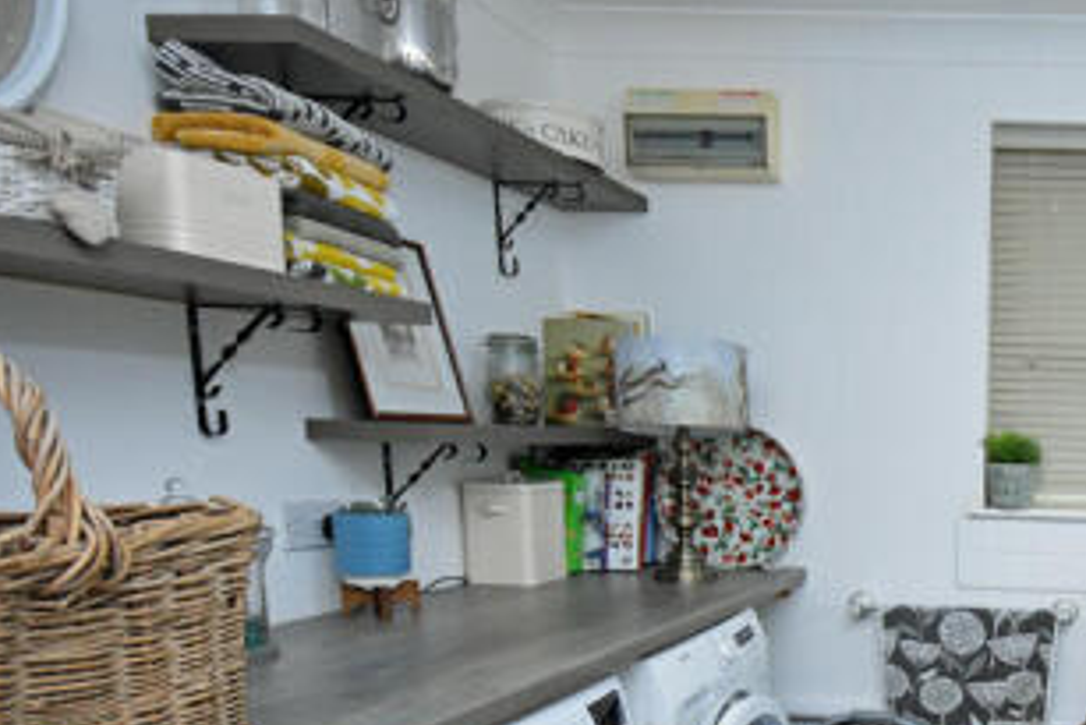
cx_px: 1056
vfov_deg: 39.4
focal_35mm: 32
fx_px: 966
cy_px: 589
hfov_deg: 49.3
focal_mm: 10
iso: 2000
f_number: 4
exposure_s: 1/60
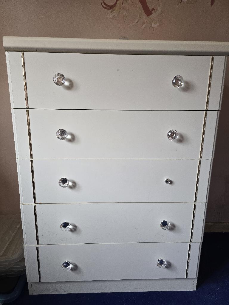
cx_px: 114
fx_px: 203
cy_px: 152
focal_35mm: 23
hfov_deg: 58.9
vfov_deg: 73.9
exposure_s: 1/100
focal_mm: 6.3
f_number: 1.7
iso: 250
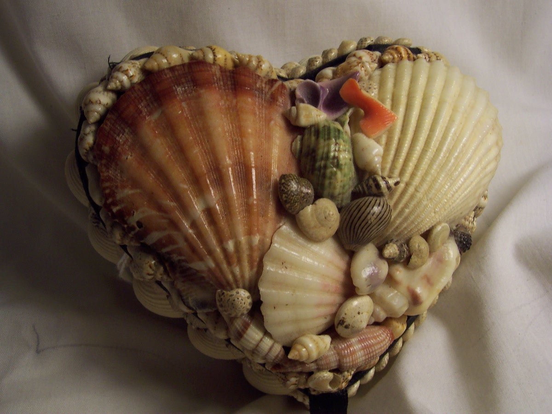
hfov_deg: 50.1
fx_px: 590
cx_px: 276
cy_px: 207
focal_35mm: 37
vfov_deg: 38.7
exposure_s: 1/180
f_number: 5.6
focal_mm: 5.6
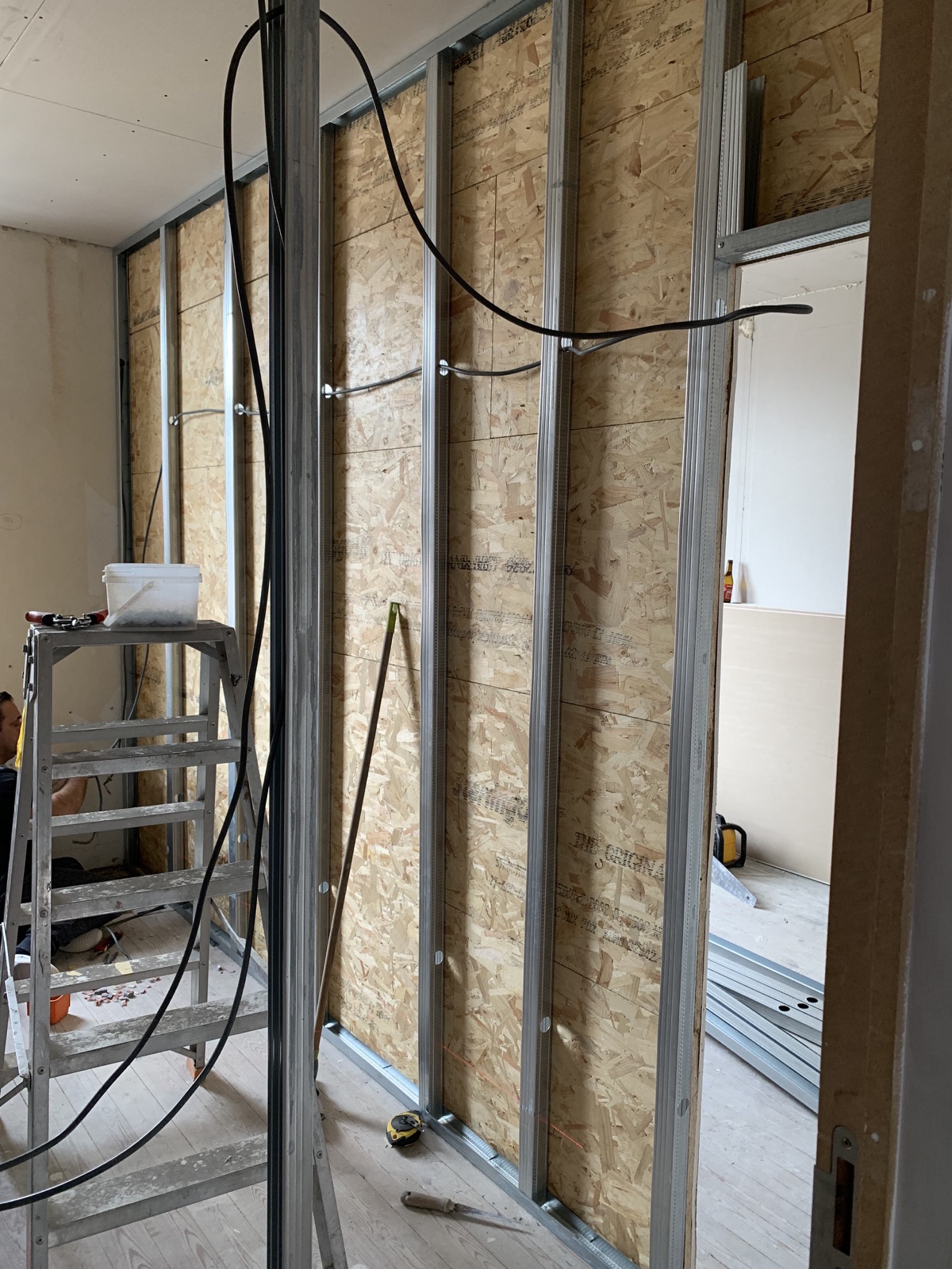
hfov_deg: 53.1
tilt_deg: -5.7
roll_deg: -1.0
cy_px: 634
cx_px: 476
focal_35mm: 26
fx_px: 953
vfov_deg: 67.3
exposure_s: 1/90
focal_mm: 4.25
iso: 100
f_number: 1.8
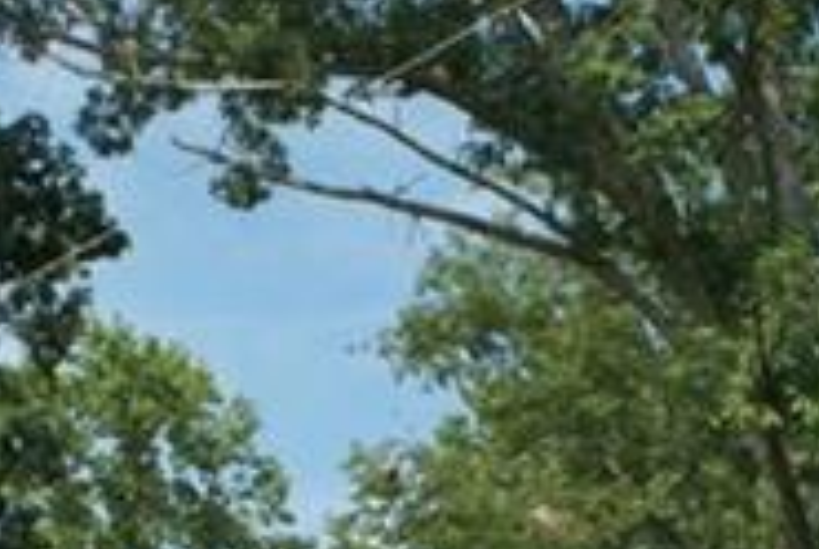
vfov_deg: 8.2
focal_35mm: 166
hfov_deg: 12.3
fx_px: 3782
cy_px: 638
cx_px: 562
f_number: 10
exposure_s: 1/80
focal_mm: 20
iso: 100
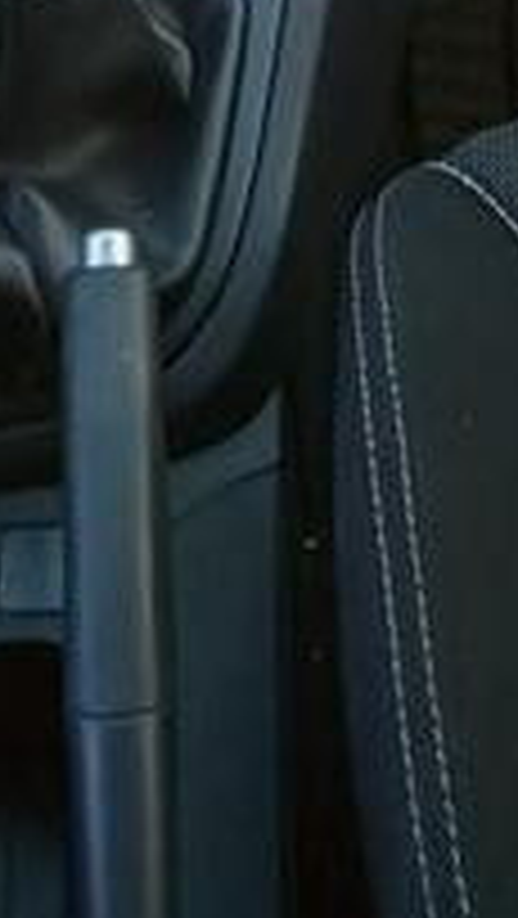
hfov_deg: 9.3
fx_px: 3169
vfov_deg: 14.4
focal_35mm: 130
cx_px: 216
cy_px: -767
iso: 115
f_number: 2.2
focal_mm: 3.37
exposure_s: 1/33.3
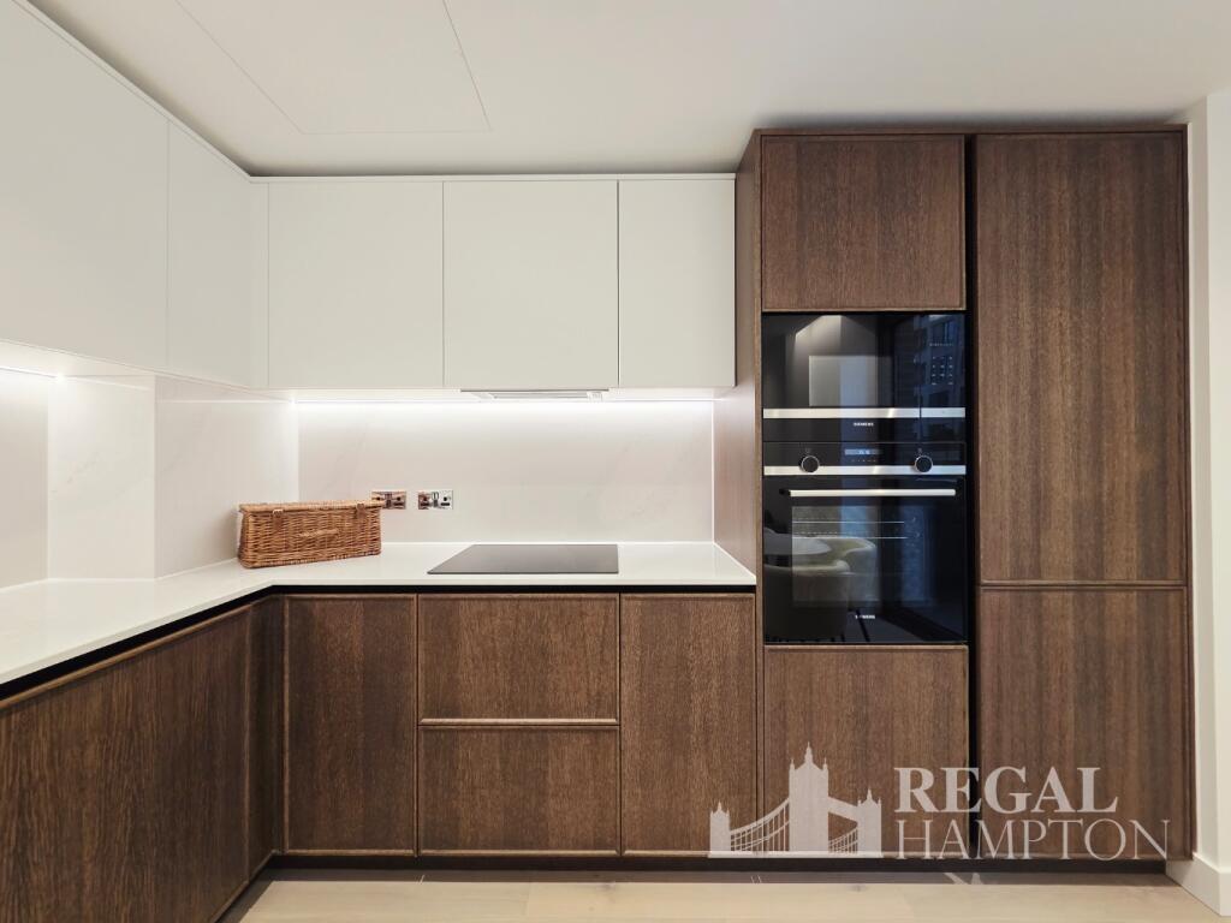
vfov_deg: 89.9
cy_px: 462
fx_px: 462
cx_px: 616
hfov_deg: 106.2
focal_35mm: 13
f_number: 2.2
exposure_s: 1/50
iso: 160
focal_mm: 2.2
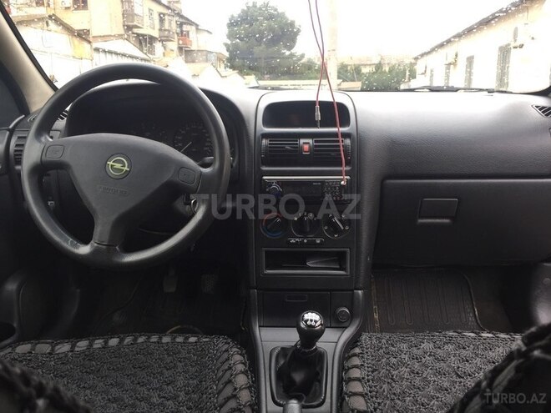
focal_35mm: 29
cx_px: 276
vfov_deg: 48.2
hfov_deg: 61.7
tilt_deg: -10.7
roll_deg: +0.5
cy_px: 206
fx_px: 462
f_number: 2.2
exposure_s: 1/50
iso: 32
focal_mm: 4.15
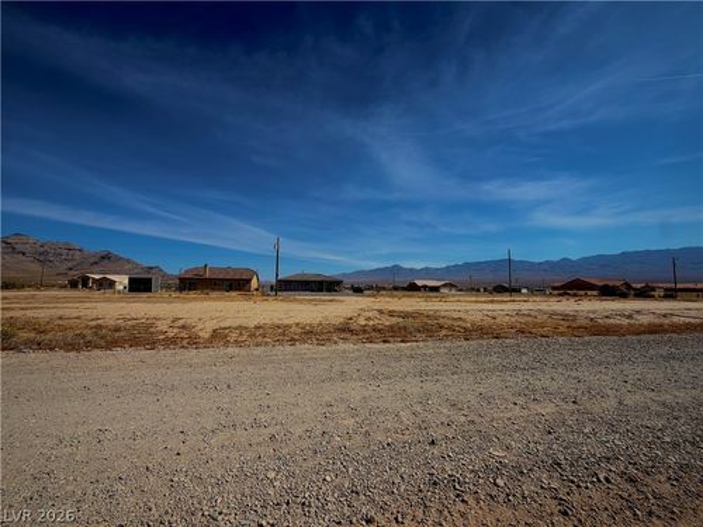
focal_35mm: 14
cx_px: 352
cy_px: 264
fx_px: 284
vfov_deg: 85.7
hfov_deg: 102.1
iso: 20
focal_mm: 2.22
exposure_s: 1/1534
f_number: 2.2
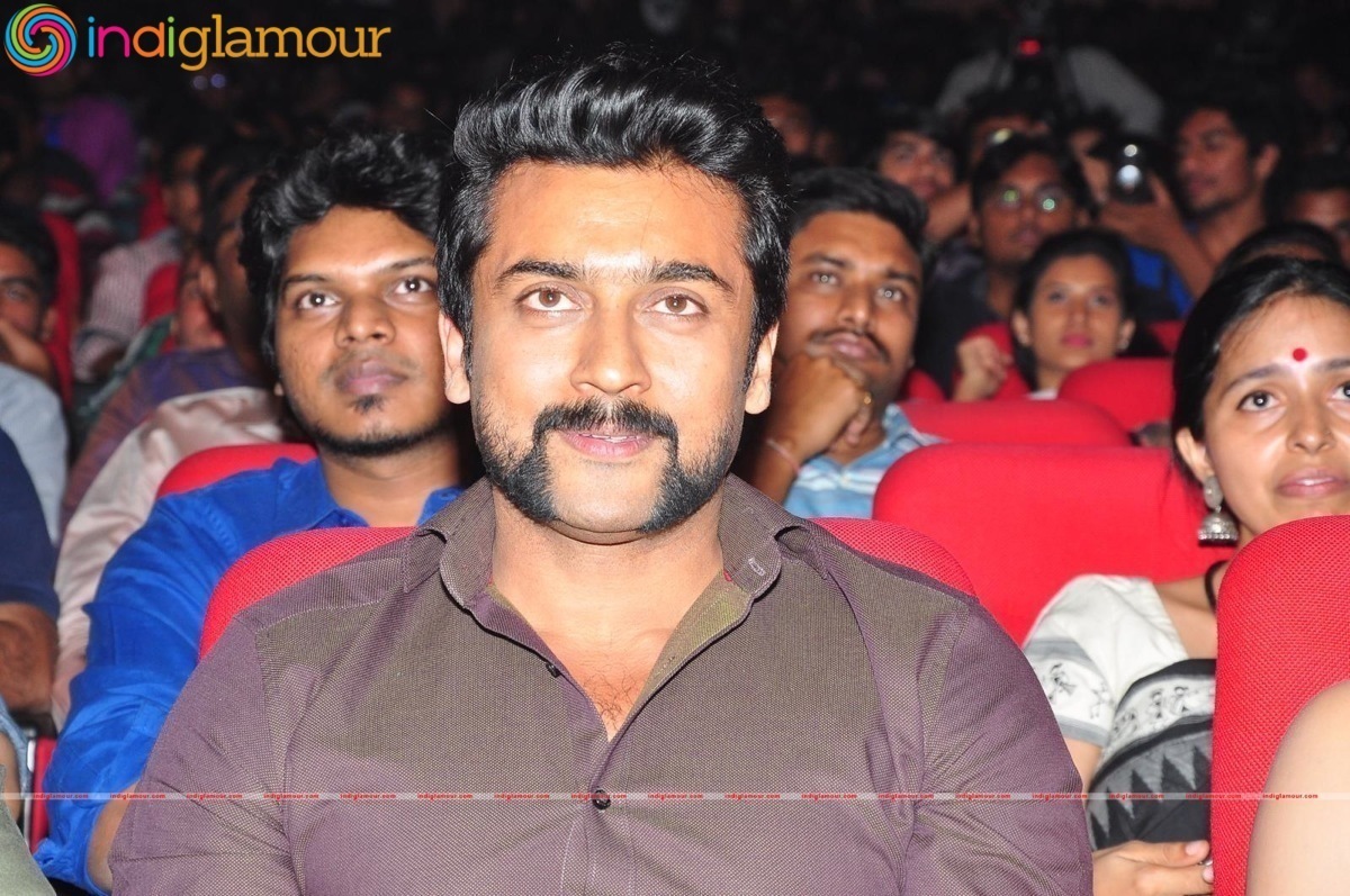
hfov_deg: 17.1
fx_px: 4494
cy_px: 448
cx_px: 675
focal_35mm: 120
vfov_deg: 11.4
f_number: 9
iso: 500
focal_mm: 80
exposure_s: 1/125
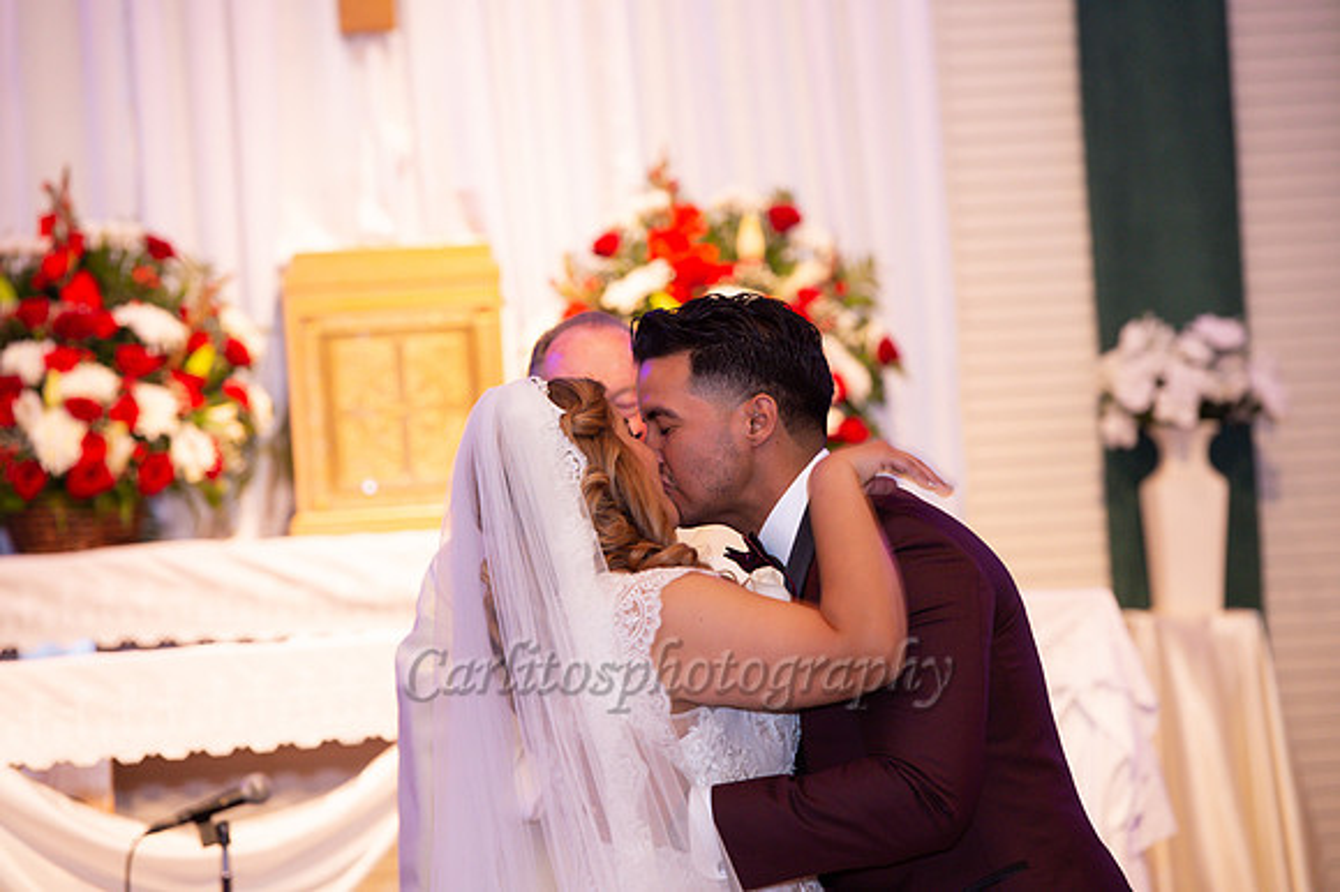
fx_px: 6324
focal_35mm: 170
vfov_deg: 8.1
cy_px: 446
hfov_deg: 12.1
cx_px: 670
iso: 1250
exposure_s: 1/60
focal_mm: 170
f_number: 4.5
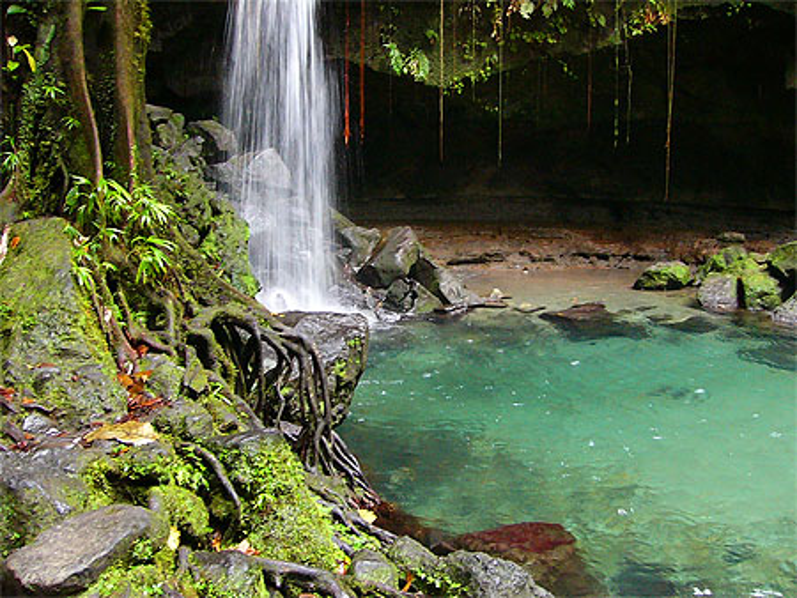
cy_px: 299
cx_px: 398
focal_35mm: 35
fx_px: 806
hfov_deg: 52.6
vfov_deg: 40.7
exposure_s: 1/8
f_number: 2.8
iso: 200
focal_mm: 4.6
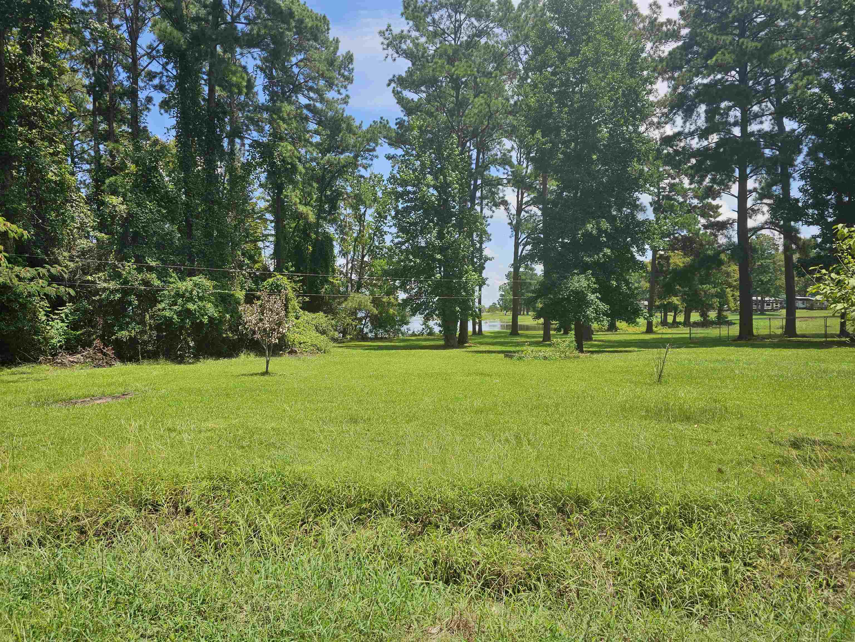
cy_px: 321
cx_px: 428
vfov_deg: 58.9
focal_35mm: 23
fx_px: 568
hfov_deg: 73.9
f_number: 1.7
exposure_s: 1/634
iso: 10
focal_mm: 6.3
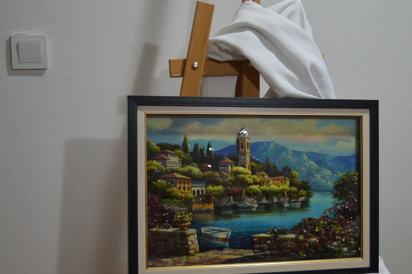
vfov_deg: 22.3
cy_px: 165
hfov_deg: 32.9
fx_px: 694
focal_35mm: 61
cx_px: 261
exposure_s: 1/15
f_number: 4.2
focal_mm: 29
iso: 1000
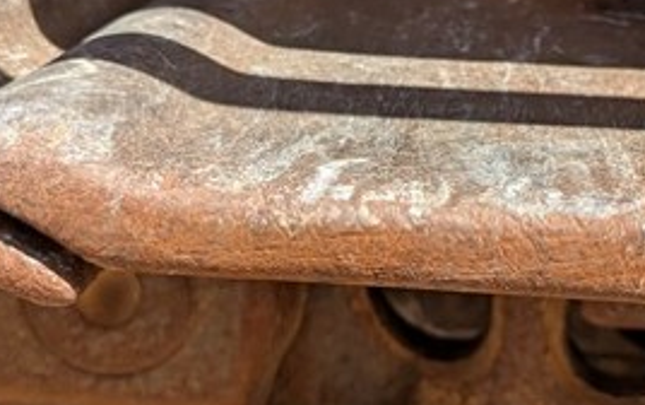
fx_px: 1671
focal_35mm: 95
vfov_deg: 13.7
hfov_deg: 21.6
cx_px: 517
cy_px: 105
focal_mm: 6.81
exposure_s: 1/1471
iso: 48
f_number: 1.85
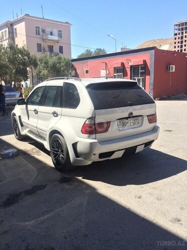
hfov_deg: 48.2
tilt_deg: -11.3
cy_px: 125
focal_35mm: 29
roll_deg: +2.9
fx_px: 209
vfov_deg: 61.7
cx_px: 94
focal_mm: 4.15
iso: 32
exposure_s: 1/1520
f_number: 2.2
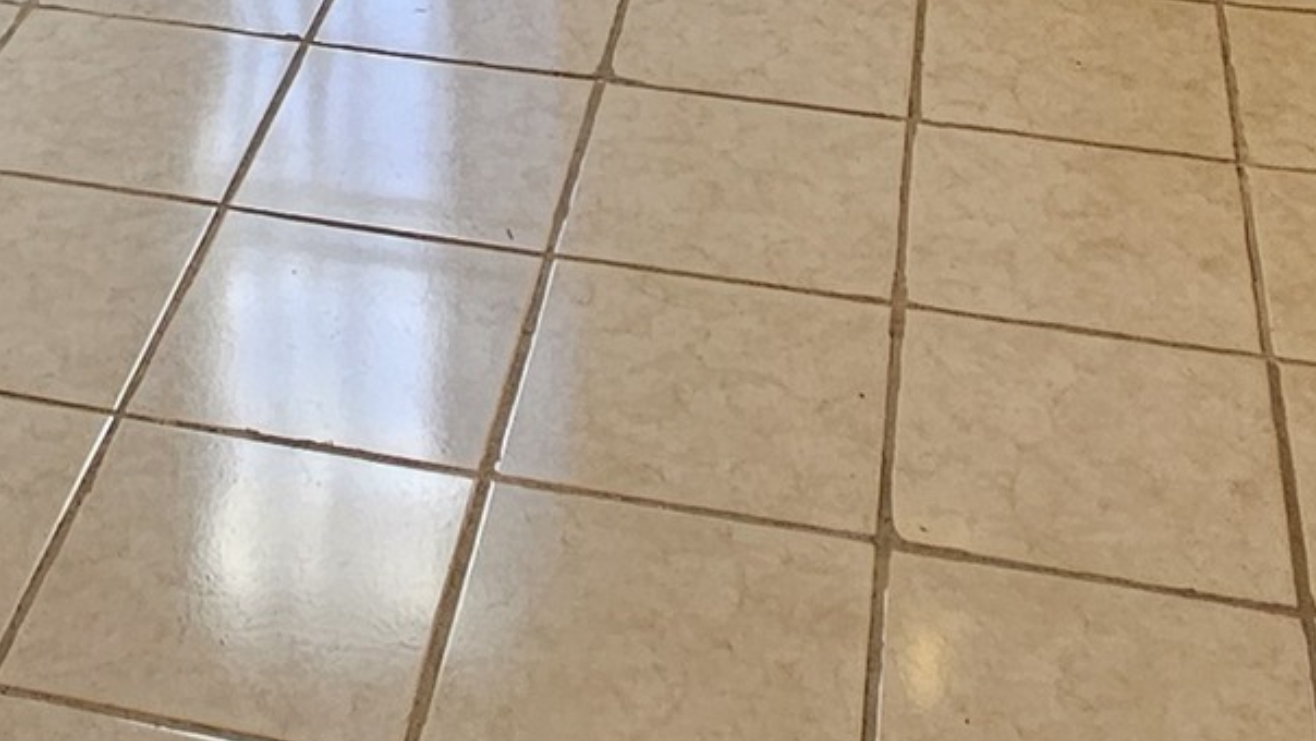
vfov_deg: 13.2
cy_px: -959
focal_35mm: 72
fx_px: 2513
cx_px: 292
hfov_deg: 28.8
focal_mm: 2.2
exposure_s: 1/60
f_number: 2.2
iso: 125
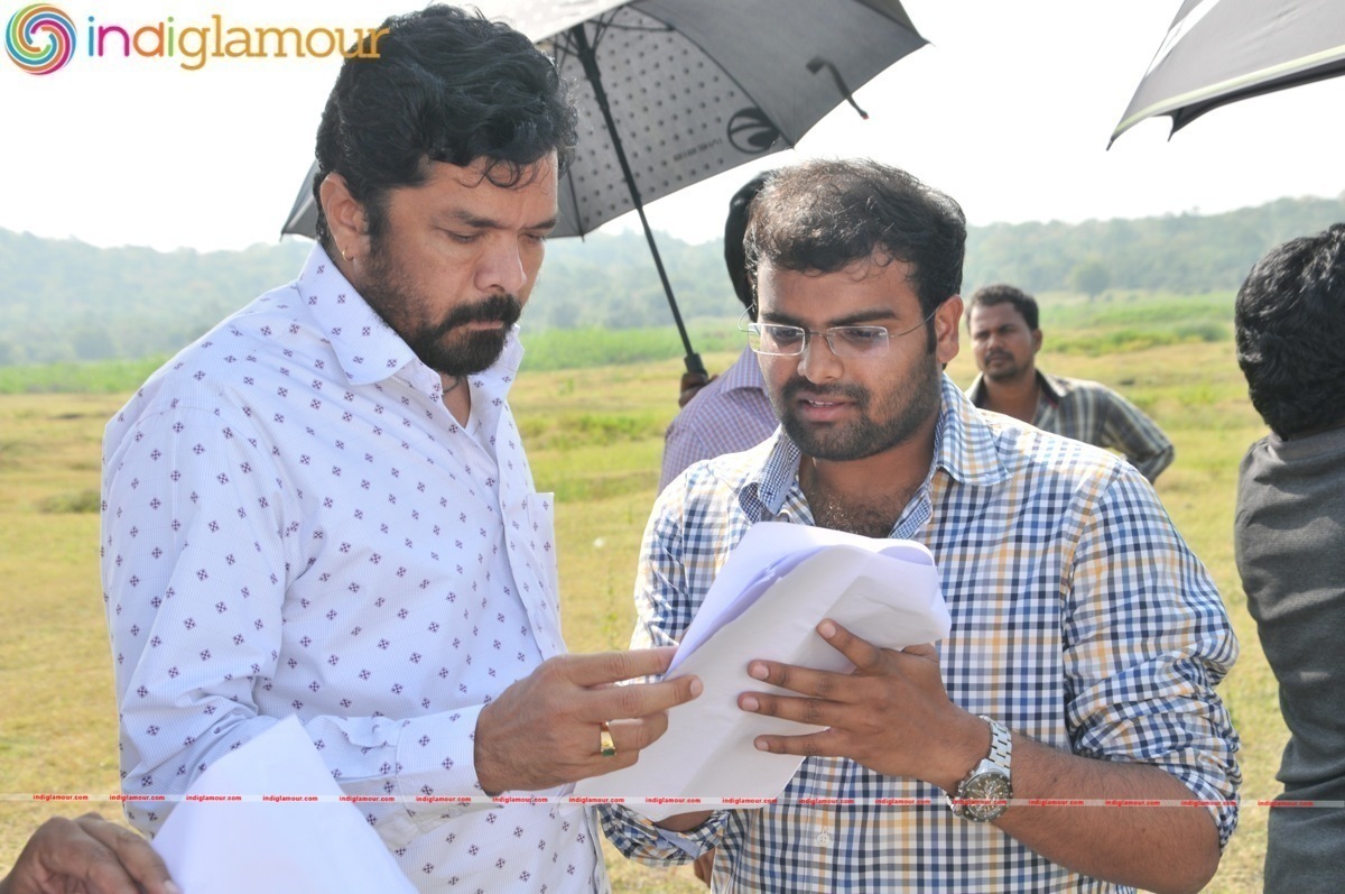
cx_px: 672
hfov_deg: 35.1
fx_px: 2127
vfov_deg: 23.7
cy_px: 447
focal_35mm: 57
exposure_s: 1/250
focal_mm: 38
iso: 200
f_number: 8
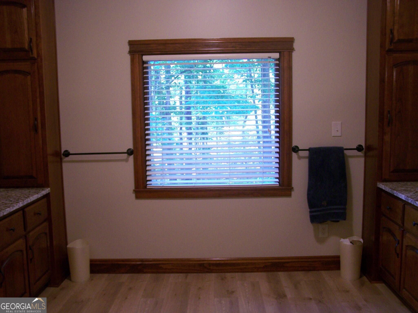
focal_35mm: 38
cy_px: 156
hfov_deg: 49.0
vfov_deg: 37.7
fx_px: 459
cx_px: 209
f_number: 2.8
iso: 160
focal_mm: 6.3
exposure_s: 1/13
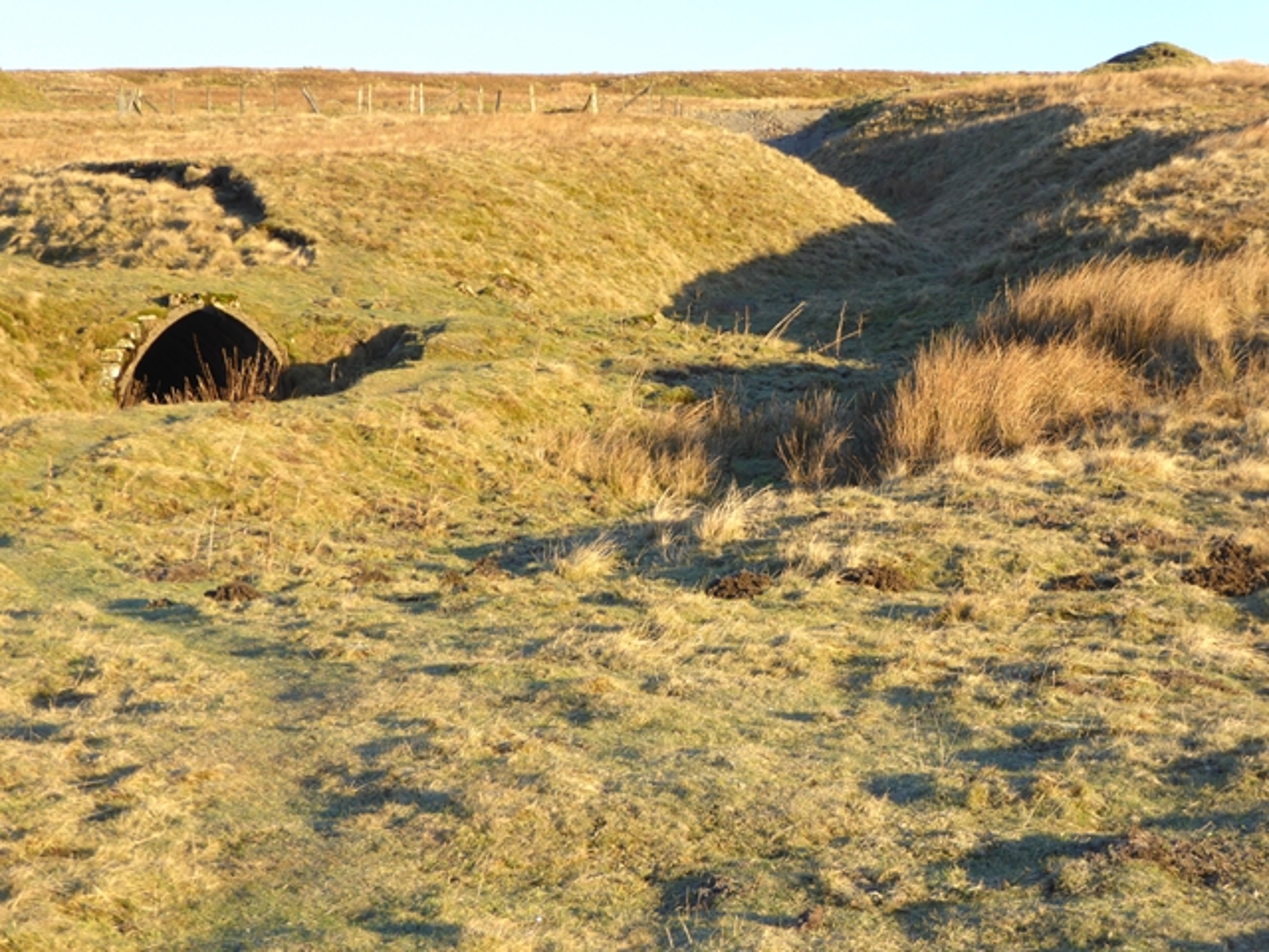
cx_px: 634
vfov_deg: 17.4
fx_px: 3116
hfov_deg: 23.0
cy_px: 476
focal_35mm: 85
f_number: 4.7
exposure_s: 1/125
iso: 100
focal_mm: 14.1
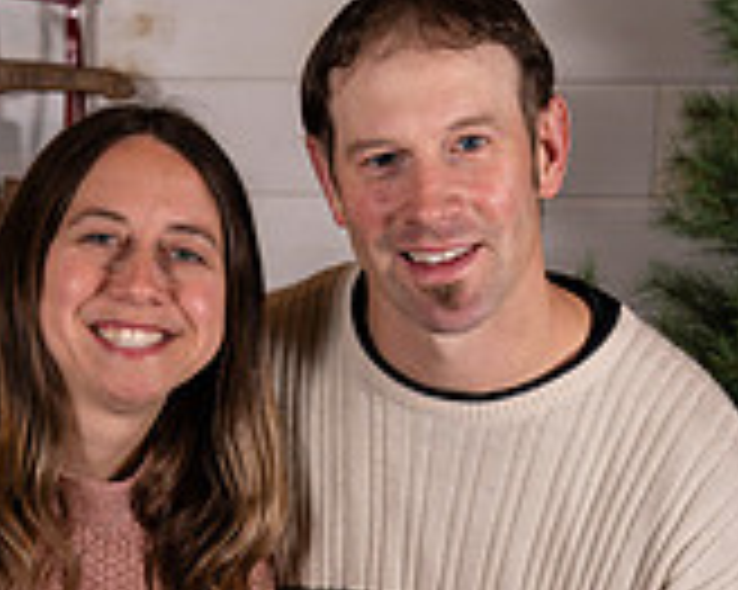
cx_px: 279
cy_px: 635
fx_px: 2358
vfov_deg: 14.0
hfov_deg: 17.8
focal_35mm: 108
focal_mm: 42
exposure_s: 1/250
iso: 400
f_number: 5.6
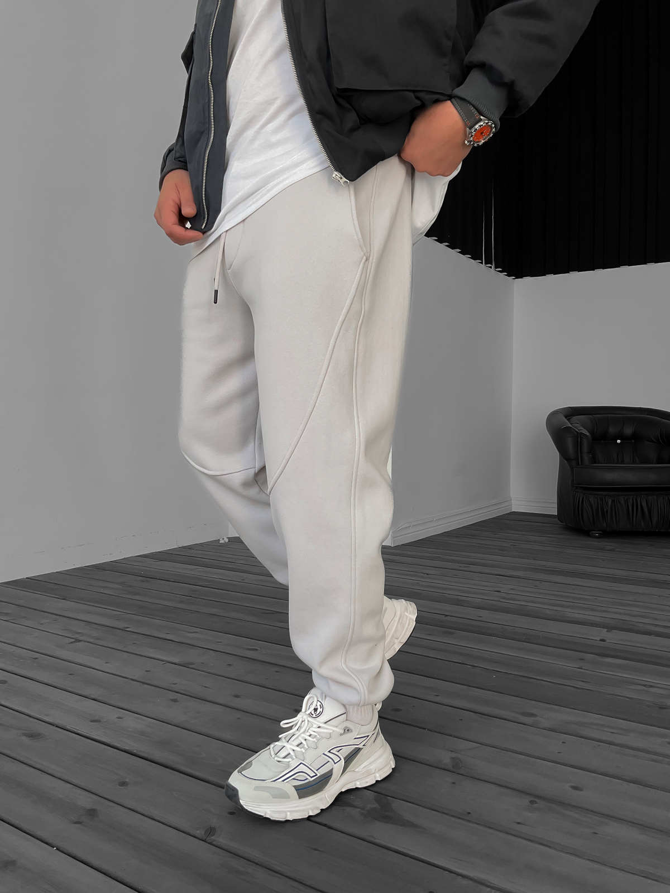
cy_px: 446
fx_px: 748
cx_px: 335
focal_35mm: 29
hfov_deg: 48.2
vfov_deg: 61.7
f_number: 1.8
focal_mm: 3
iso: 32
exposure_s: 1/120
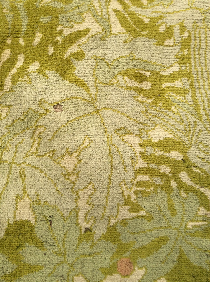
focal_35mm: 32
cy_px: 141
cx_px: 105
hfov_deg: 44.1
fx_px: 260
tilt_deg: -83.7
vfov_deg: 56.9
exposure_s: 1/290
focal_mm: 3.3
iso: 32
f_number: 2.4
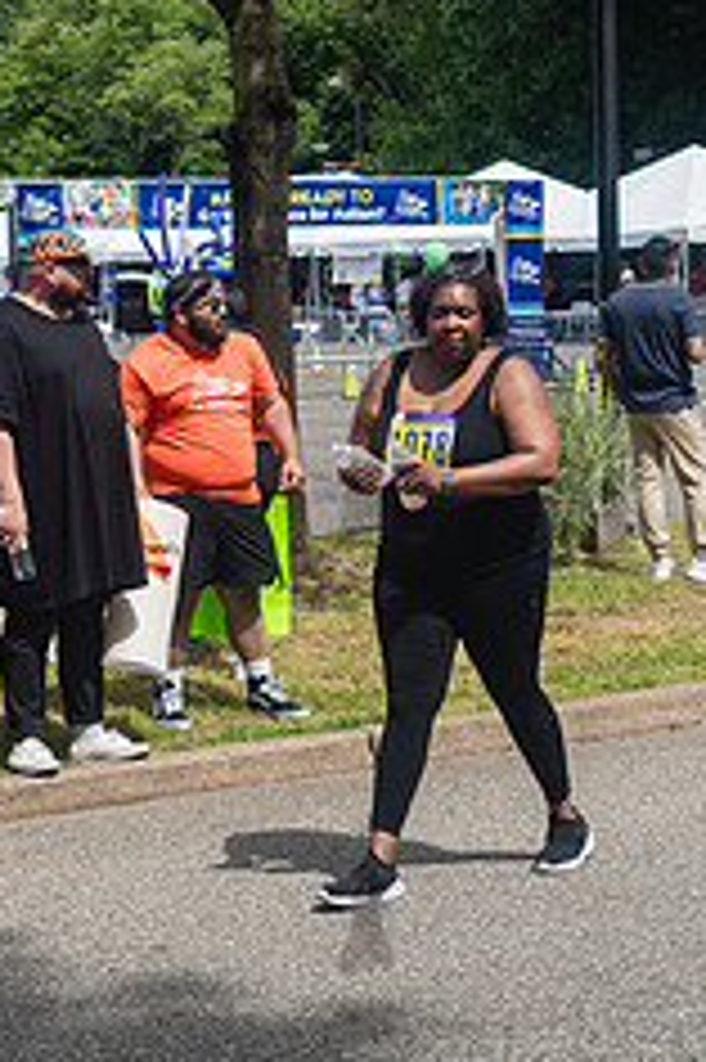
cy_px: 457
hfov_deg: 15.9
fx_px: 2533
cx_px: 364
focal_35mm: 86
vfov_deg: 23.6
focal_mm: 35
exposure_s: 1/1600
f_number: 4
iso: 200
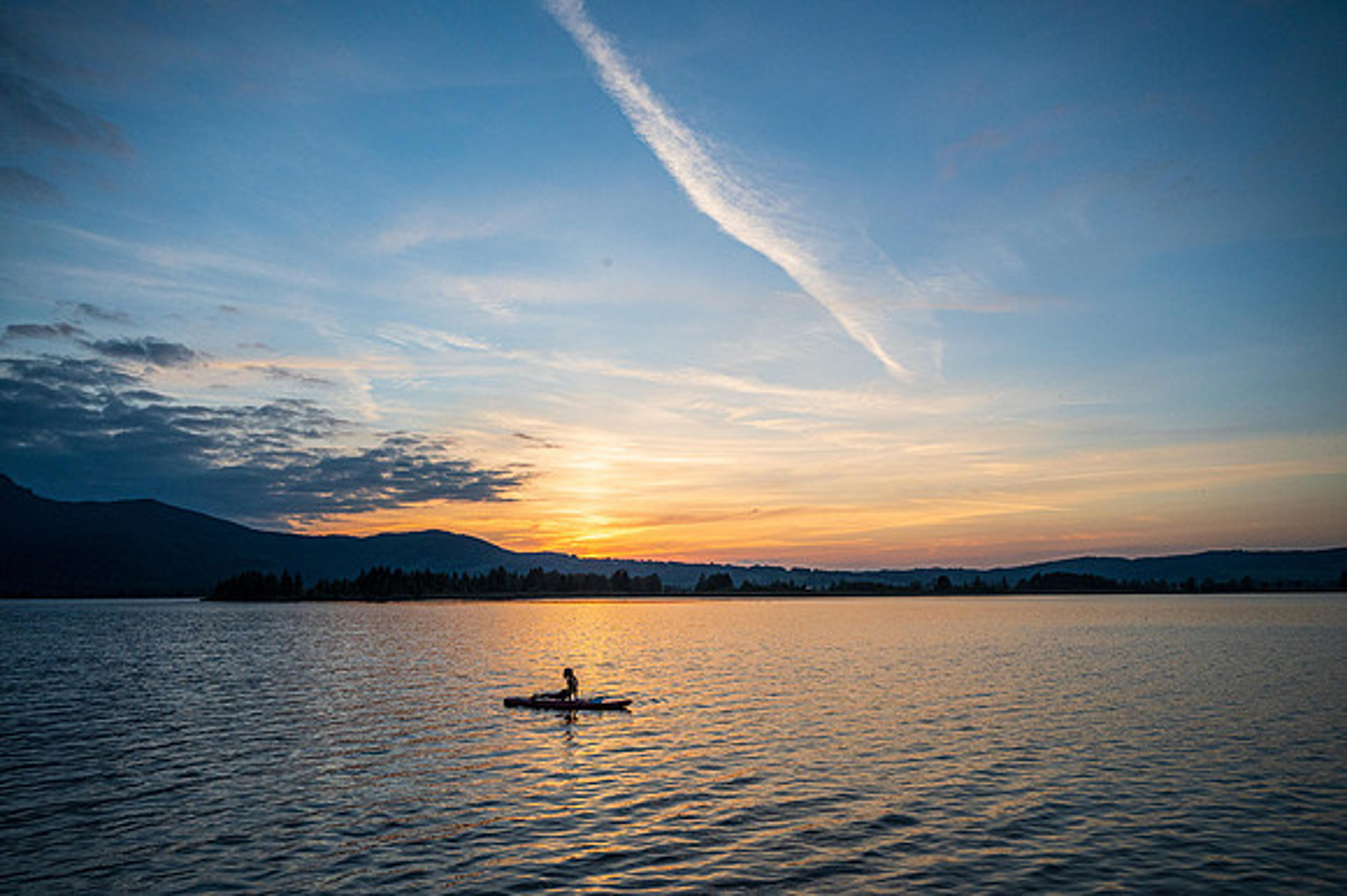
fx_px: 897
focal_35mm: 24
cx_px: 674
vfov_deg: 53.1
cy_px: 448
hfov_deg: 73.8
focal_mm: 24
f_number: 4
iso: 1000
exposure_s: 1/4000
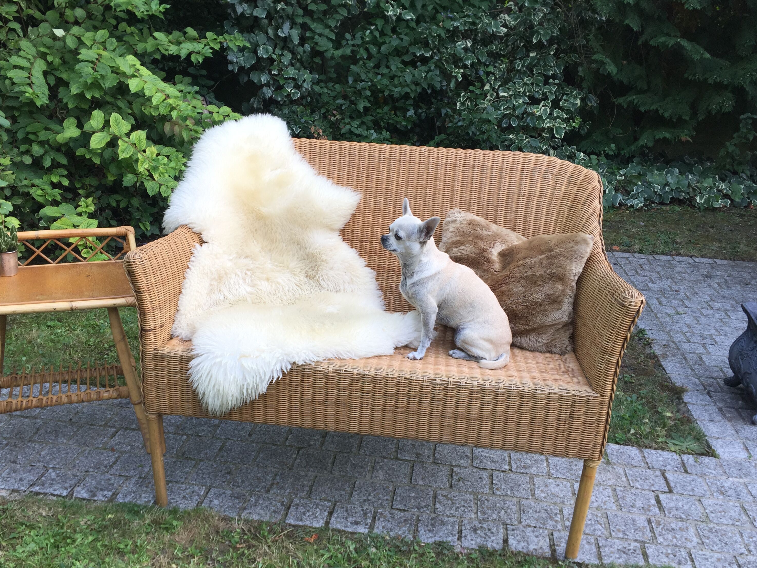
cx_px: 365
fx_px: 700
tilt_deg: -21.1
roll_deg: -3.8
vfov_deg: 44.1
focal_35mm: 32
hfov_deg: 56.8
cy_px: 305
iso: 32
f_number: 2.2
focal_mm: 4.15
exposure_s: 1/120
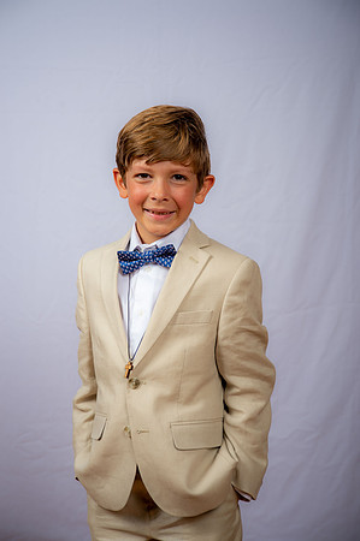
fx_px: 1052
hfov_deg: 19.4
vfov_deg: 28.9
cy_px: 270
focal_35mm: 70
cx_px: 180
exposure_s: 1/160
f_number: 6.3
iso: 250
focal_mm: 70
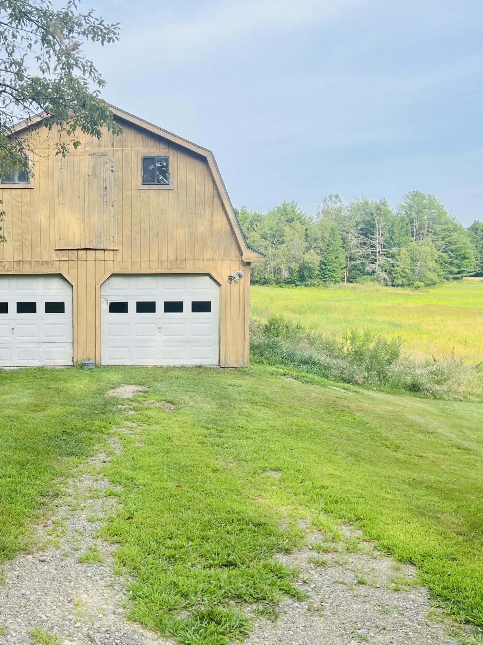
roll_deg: -0.5
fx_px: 726
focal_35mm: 39
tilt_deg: -4.2
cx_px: 113
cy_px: 322
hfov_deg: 35.9
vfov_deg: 47.9
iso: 50
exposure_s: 1/1531
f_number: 1.5
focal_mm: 5.7
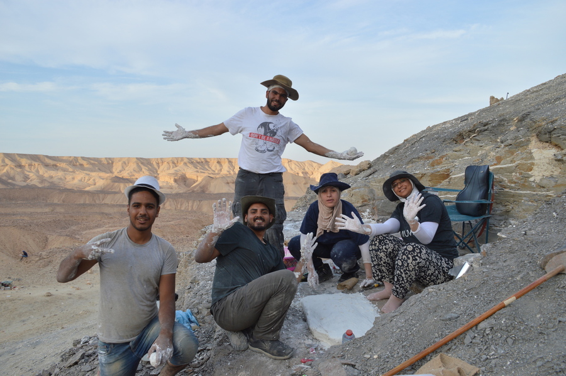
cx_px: 283
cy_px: 188
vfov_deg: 47.9
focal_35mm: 27
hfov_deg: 67.4
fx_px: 424
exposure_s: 1/160
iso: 100
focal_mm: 18
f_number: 6.3
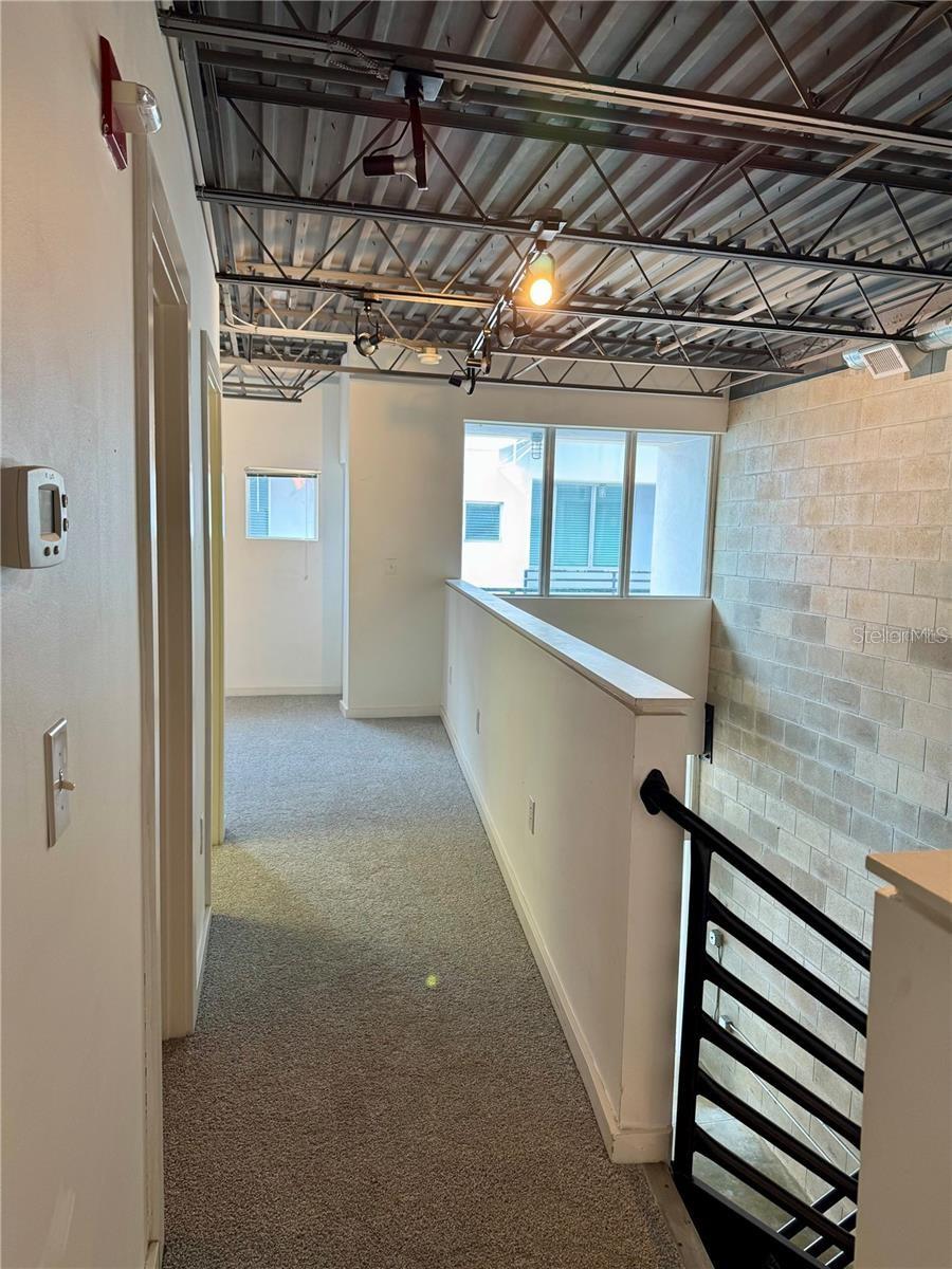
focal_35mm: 24
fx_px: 880
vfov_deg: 71.6
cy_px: 634
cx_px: 476
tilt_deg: -7.2
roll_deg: -2.2
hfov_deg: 56.8
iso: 125
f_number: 1.78
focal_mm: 6.76
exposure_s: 1/60
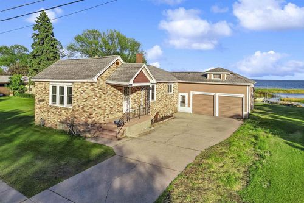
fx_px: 186
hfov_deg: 78.6
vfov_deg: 57.2
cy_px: 102
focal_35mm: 22
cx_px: 152
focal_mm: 8.38
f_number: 2.8
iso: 100
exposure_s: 1/250
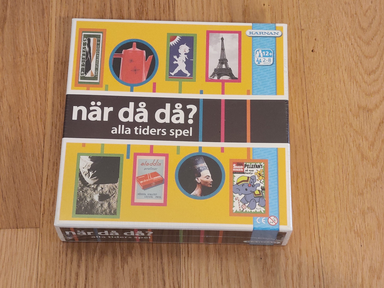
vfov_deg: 51.4
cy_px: 144
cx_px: 192
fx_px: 300
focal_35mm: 27
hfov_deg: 65.3
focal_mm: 4.75
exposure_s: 1/20
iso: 1250
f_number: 1.65
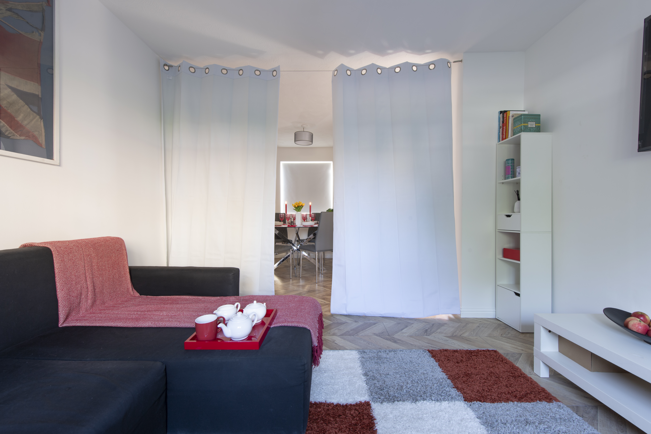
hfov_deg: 100.4
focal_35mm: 15
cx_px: 326
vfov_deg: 77.3
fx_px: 271
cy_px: 217
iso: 100
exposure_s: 1
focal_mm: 15
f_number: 8
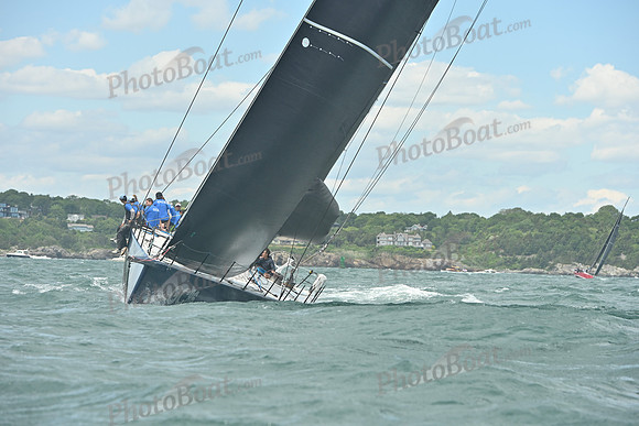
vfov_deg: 9.5
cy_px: 213
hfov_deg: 14.2
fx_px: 2574
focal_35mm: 145
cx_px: 320
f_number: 7.1
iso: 250
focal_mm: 145
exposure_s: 1/1250
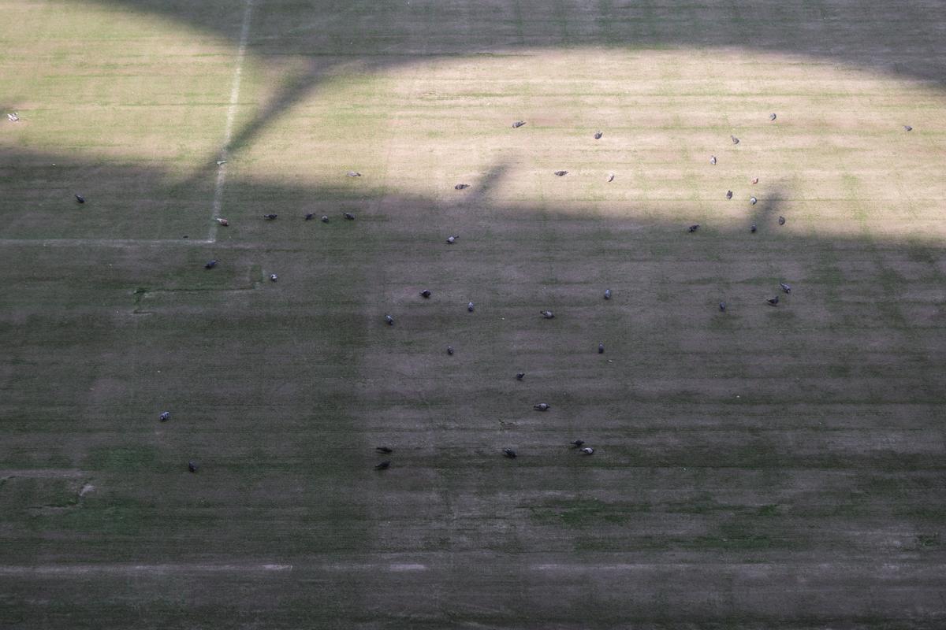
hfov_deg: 19.5
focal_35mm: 105
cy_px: 315
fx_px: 2759
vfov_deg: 13.0
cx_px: 473
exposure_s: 1/1000
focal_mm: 105
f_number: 4
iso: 320
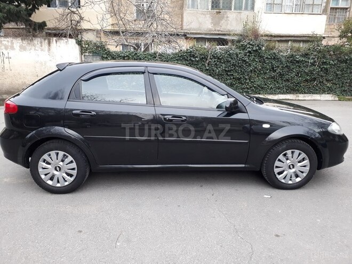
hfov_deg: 65.3
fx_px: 275
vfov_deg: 51.4
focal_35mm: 27
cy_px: 132
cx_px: 176
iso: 50
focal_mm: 3.6
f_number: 1.9
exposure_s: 1/33
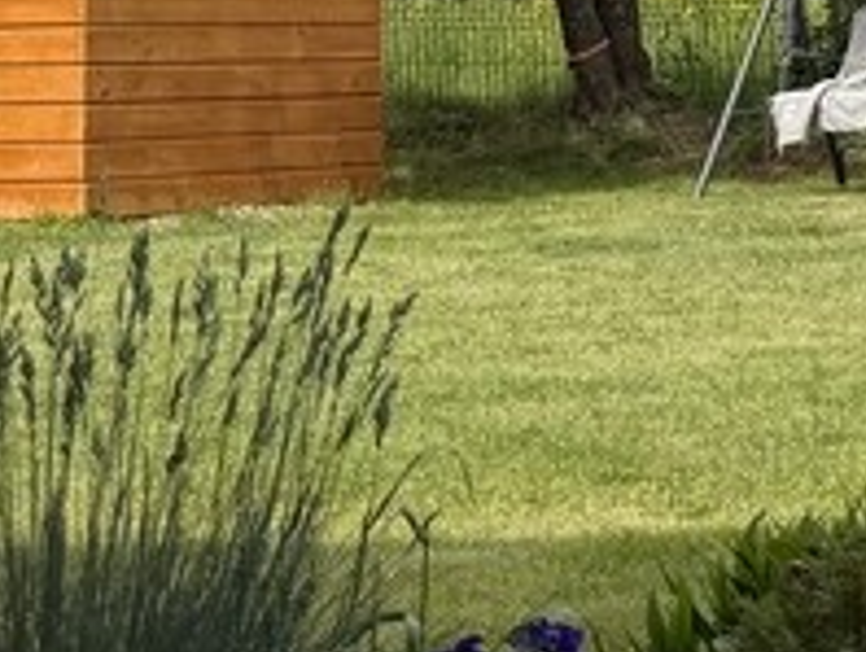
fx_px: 3106
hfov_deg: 13.1
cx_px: 1881
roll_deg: +1.0
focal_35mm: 124
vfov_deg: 11.7
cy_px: -140
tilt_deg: +2.5
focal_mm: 6.76
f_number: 1.78
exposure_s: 1/5319
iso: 80
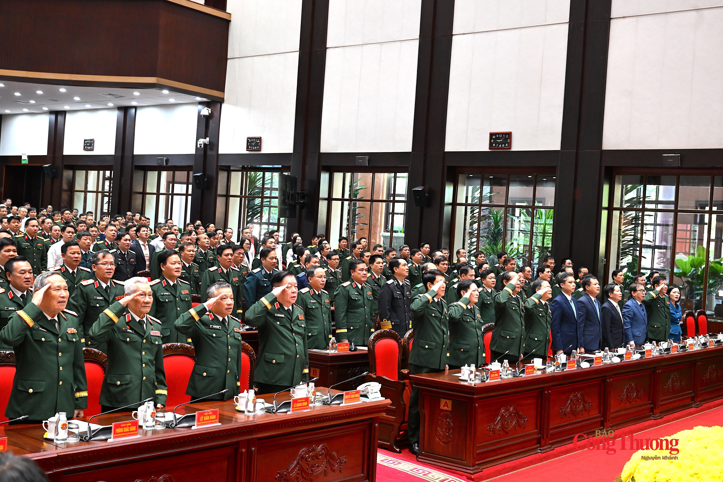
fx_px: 884
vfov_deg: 30.5
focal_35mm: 44
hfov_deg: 44.5
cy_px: 241
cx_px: 362
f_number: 5.6
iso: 2000
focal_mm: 44
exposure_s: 1/125
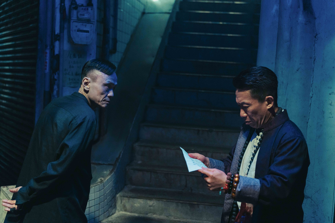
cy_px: 112
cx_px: 168
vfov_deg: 31.9
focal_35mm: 42
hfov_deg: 46.4
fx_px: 391
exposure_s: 1/125
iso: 4000
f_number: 2.2
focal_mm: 42
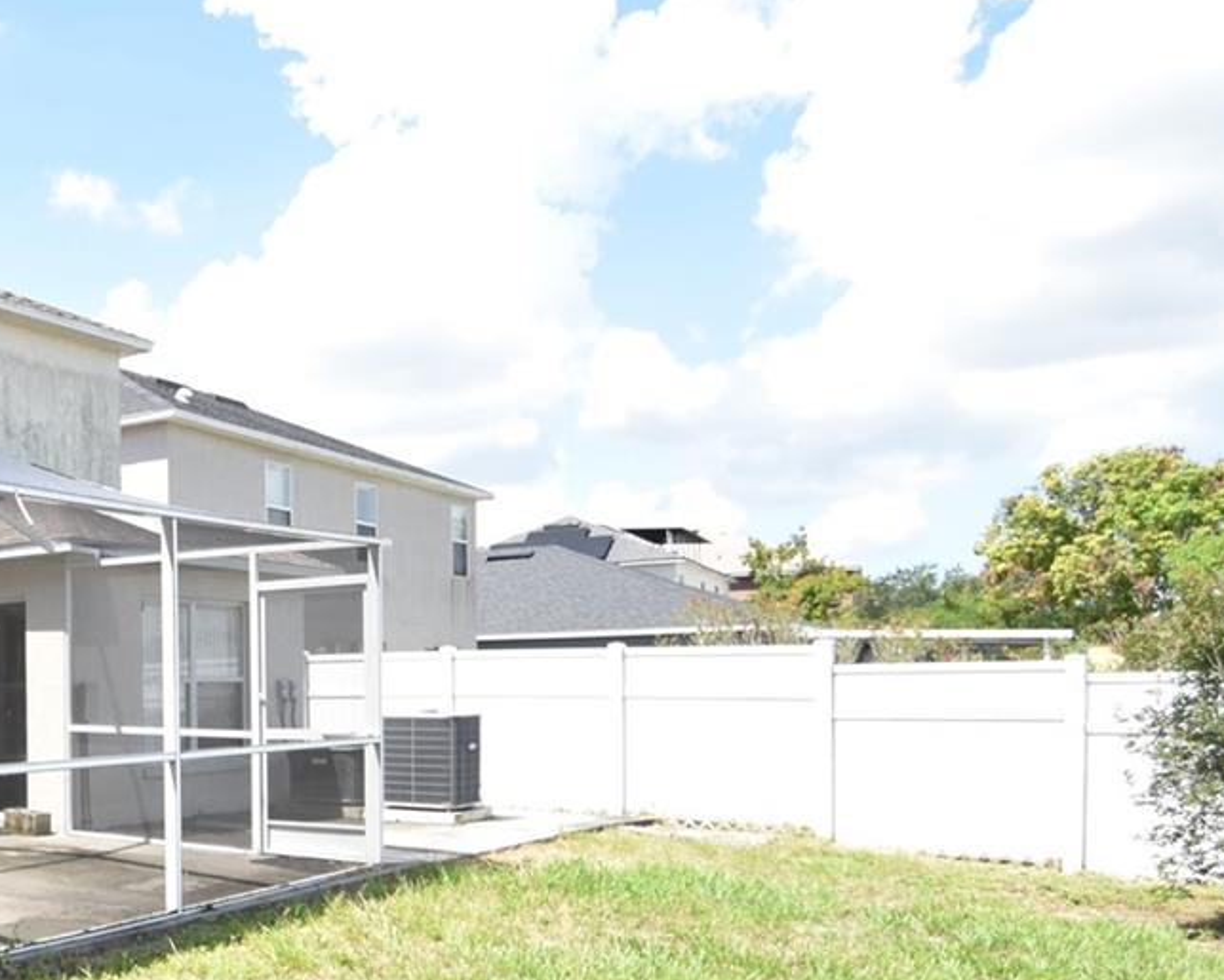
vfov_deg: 41.3
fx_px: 1268
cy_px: 702
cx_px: -30
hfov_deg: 43.3
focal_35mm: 35
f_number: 3.5
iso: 800
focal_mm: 10
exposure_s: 1/3000
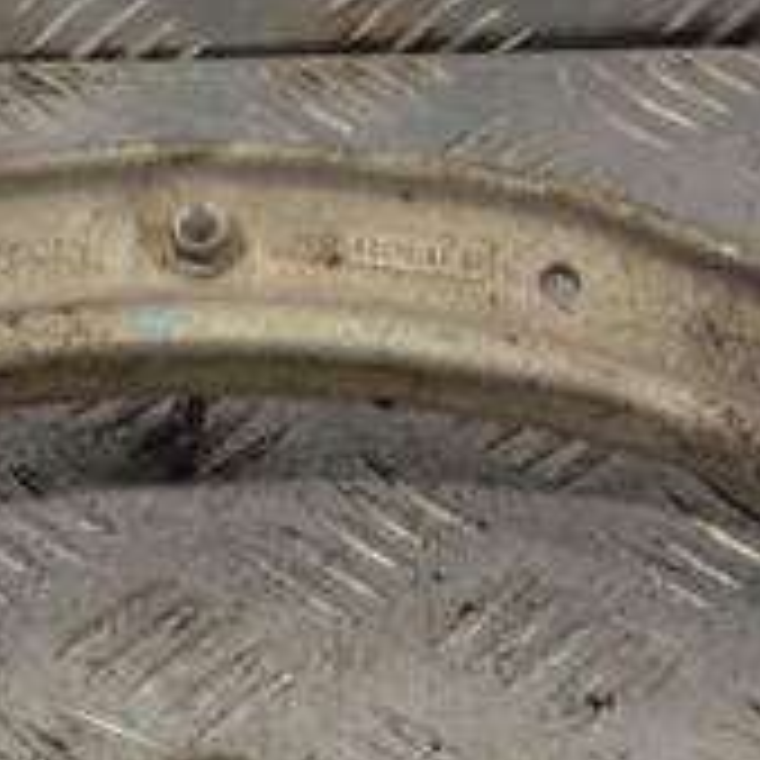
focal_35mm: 204
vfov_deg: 8.6
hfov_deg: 8.6
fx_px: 5055
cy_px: 526
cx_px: 175
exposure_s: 1/125
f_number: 5.3
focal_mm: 45
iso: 400
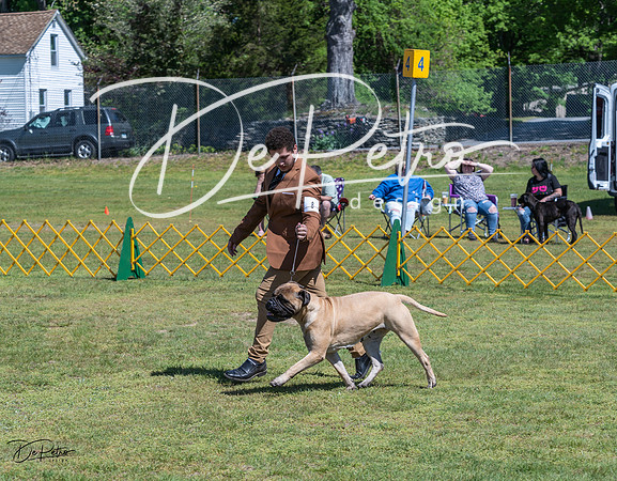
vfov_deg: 14.0
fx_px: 1964
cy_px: 237
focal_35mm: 109
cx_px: 311
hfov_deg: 17.9
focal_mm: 90
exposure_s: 1/640
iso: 125
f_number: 6.3
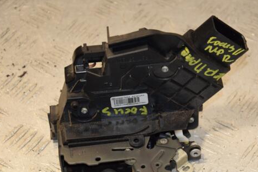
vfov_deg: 10.2
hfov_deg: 15.3
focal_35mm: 134
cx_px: 158
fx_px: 960
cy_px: 108
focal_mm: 70
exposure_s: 1/200
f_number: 5.3
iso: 800
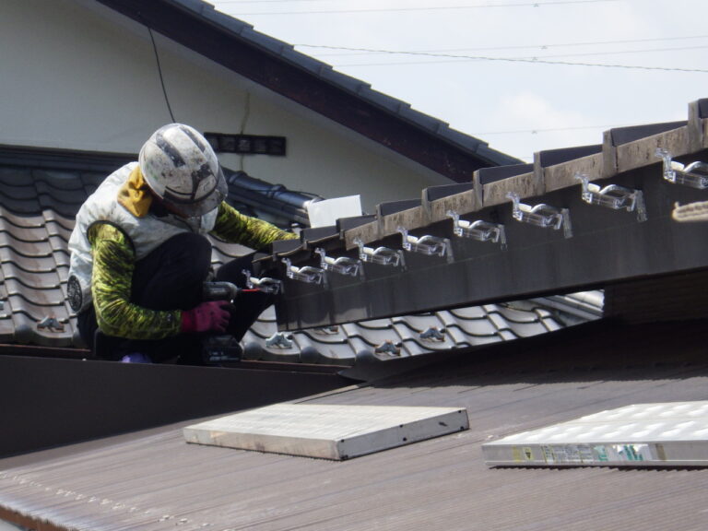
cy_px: 266
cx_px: 354
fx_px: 2863
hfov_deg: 14.1
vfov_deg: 10.6
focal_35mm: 140
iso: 250
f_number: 6.6
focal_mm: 25
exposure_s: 1/500
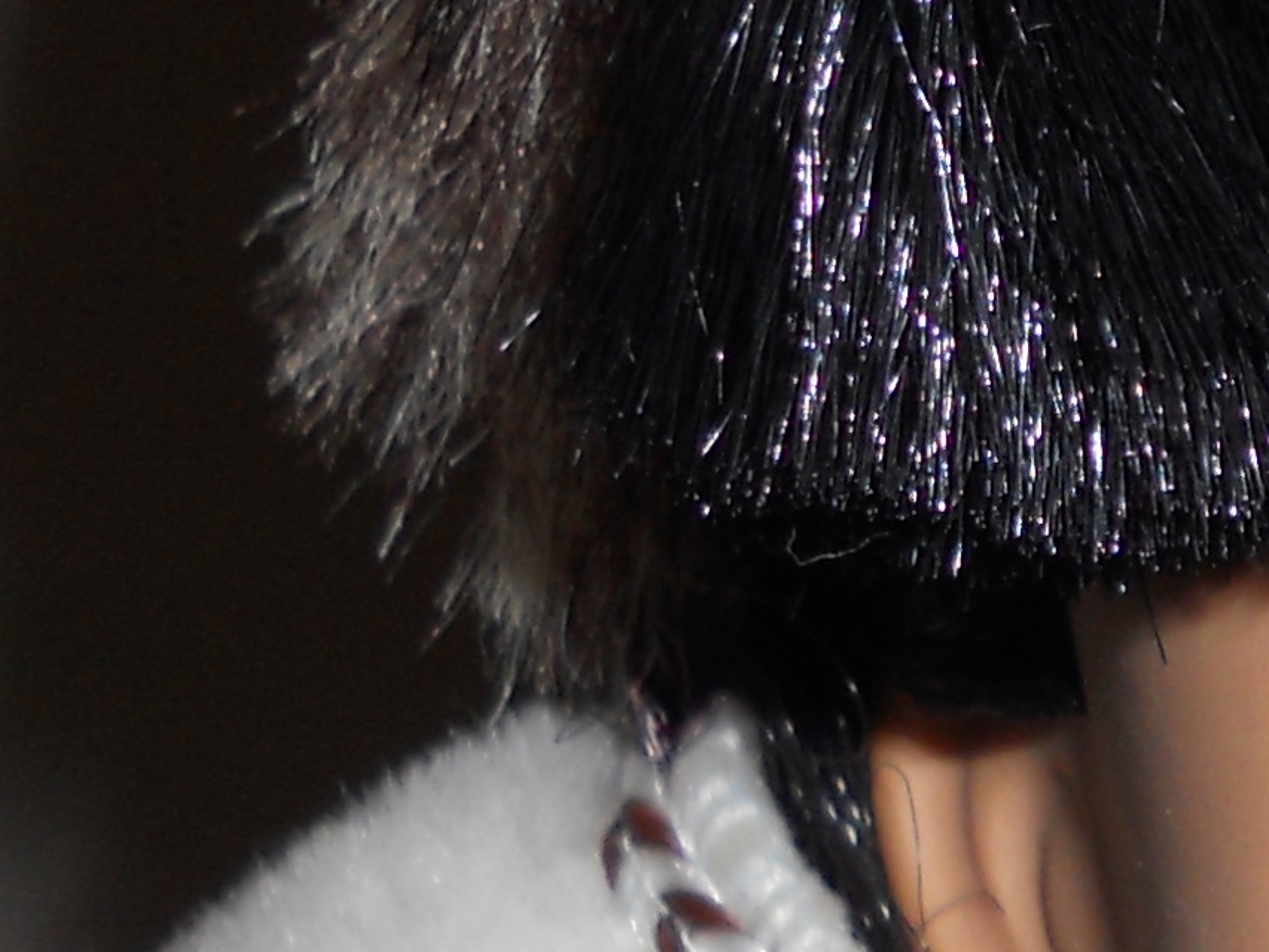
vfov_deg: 9.9
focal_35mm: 150
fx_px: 5500
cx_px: 2203
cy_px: 518
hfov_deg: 12.2
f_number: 8.8
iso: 80
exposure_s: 1/25
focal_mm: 5.8
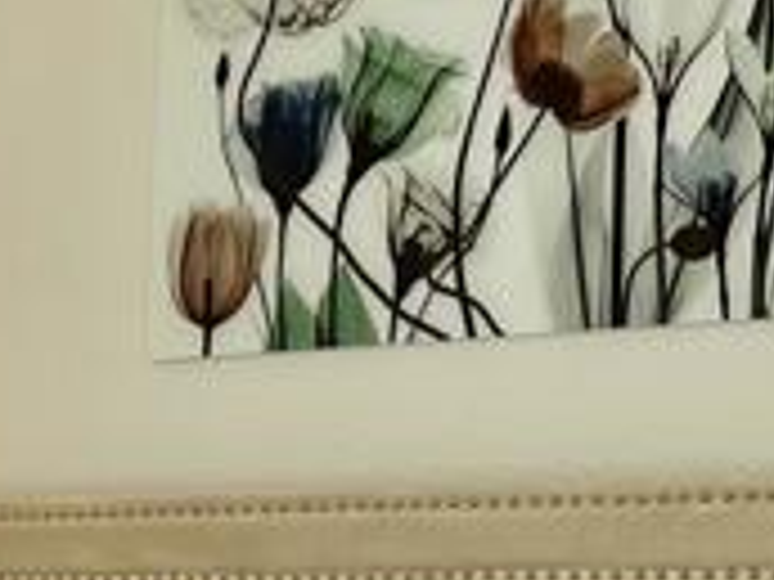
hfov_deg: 13.0
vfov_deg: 9.9
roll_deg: -0.7
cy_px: 998
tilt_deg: -7.5
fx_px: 3197
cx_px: -423
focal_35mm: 143
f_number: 1.78
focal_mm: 6.86
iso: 125
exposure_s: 1/120
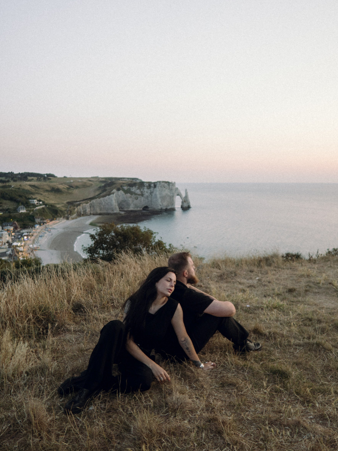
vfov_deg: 67.2
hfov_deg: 53.1
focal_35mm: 26
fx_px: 338
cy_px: 240
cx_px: 169
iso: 640
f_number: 1.4
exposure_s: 1/200
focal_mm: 16
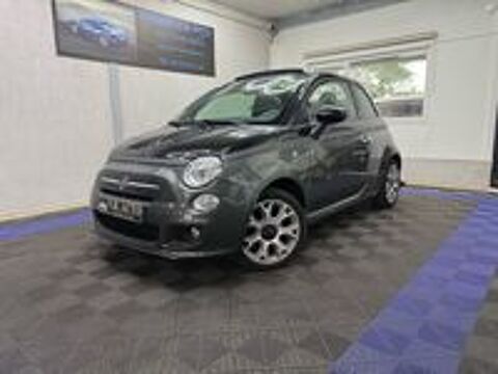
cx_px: 249
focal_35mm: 24
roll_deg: +0.8
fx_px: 345
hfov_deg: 71.6
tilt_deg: -10.7
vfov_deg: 56.8
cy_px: 187
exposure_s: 1/100
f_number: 1.78
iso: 200
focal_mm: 6.76
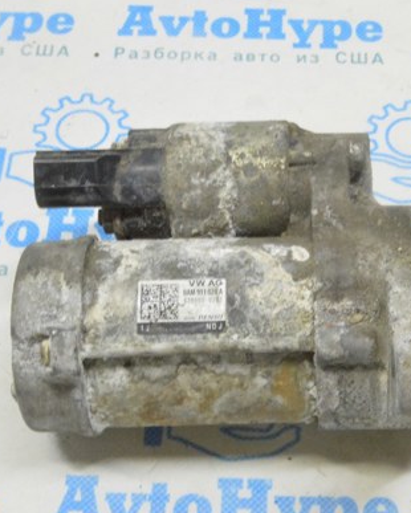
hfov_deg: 19.3
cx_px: 304
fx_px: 1200
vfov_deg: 24.1
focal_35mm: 79
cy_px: 254
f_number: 20
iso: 6400
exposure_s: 1/15
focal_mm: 34
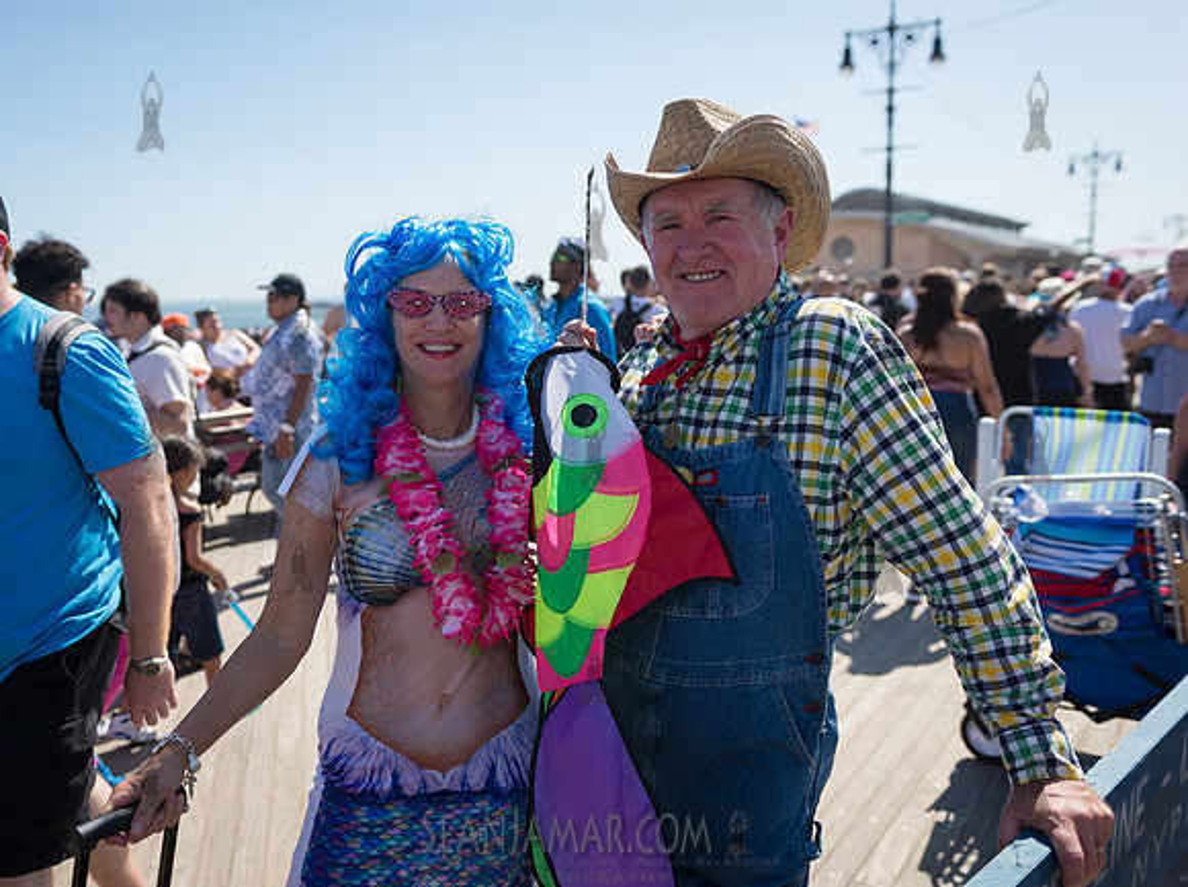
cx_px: 524
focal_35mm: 33
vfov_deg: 42.4
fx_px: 1144
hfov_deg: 54.7
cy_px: 444
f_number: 3.5
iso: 100
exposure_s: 1/1000
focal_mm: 31
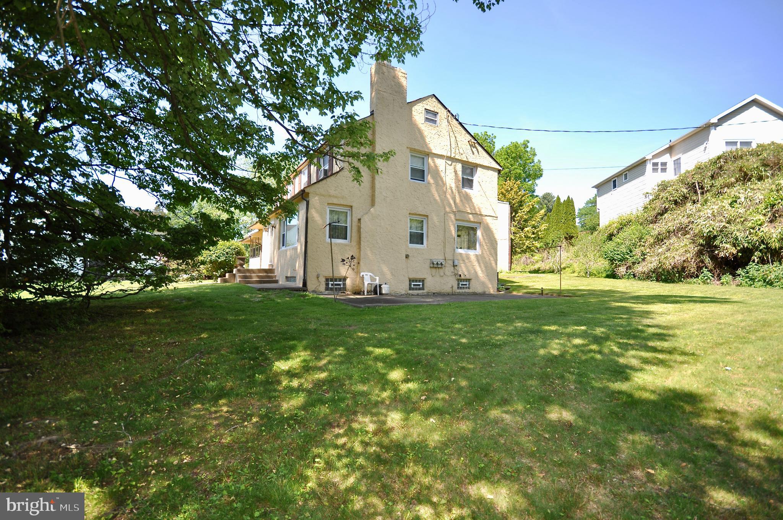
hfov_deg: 100.5
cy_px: 260
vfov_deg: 77.2
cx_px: 392
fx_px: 326
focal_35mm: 15
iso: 100
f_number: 5.6
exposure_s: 1/125
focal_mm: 10
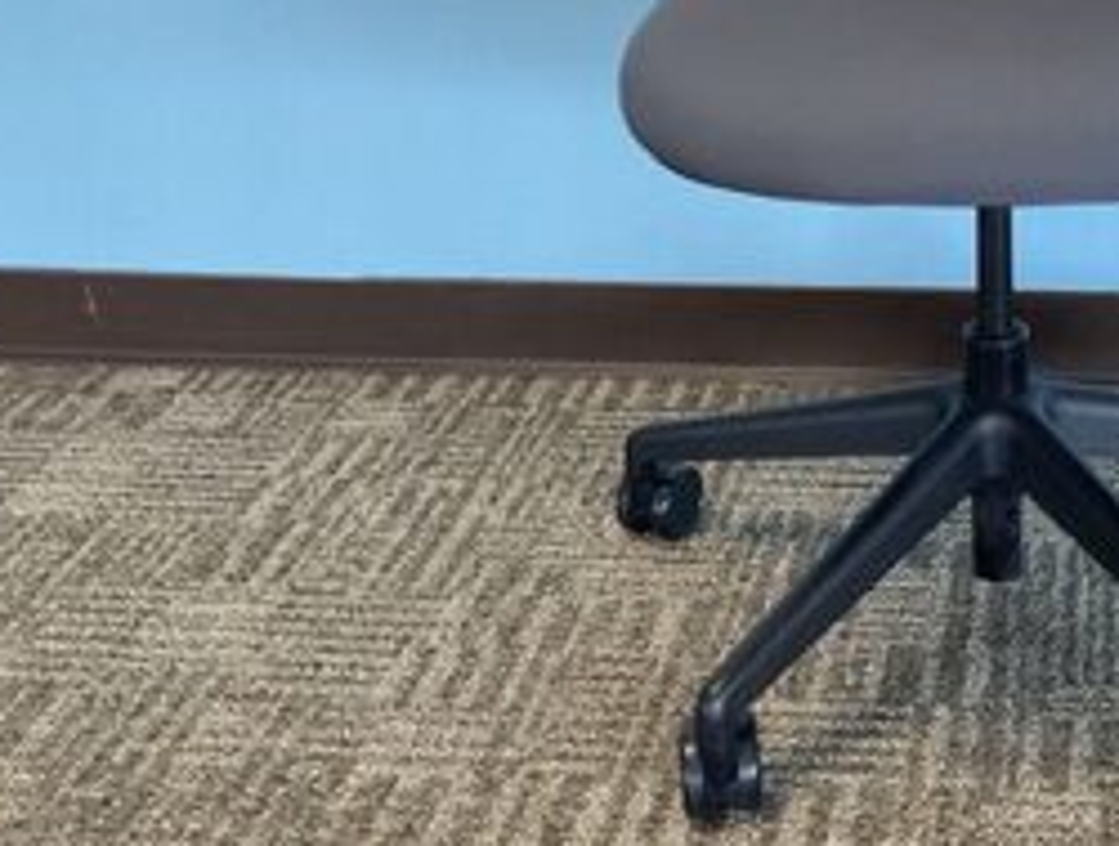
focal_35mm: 58
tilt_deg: -18.4
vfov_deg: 24.6
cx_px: 980
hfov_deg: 31.8
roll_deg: -0.1
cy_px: 92
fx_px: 1880
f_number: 1.8
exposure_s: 1/60
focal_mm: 3
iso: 200
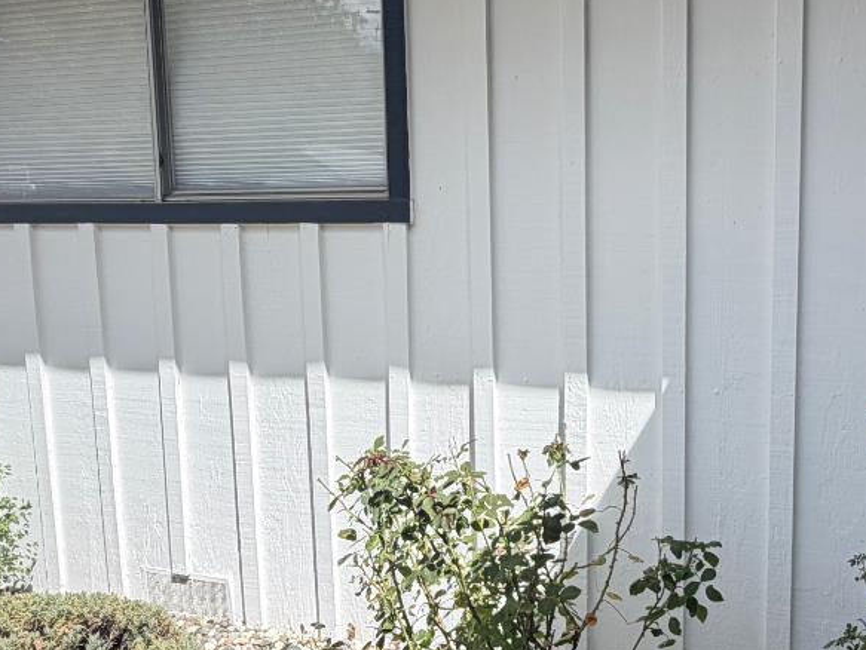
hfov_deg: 49.3
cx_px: 648
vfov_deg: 39.7
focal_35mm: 36
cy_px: 329
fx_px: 901
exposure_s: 1/770
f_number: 2.2
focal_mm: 2.22
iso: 32
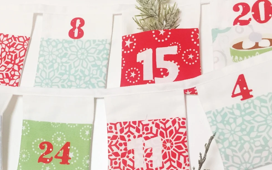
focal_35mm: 50
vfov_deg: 25.4
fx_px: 371
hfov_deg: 39.9
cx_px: 93
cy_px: 136
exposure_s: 1/40
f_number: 2.2
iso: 32
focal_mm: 4.15
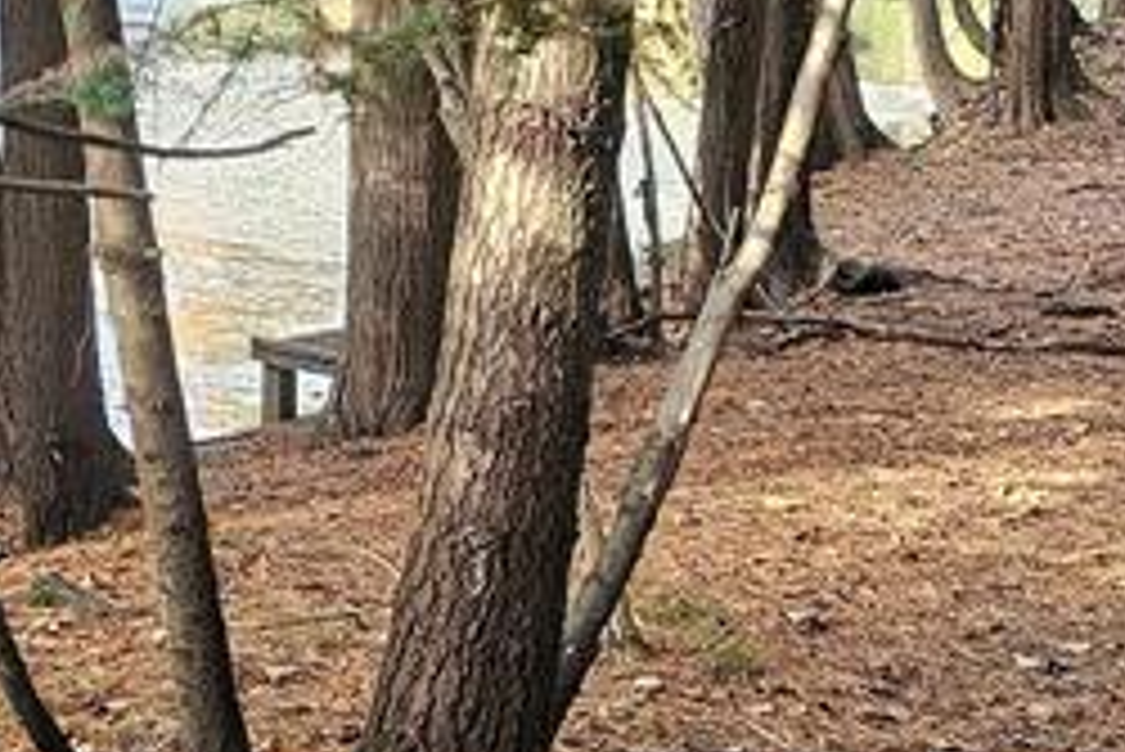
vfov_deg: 13.7
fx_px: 3064
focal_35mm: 98
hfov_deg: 20.5
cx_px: 927
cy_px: 820
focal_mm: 6.3
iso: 640
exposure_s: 1/170
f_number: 1.7
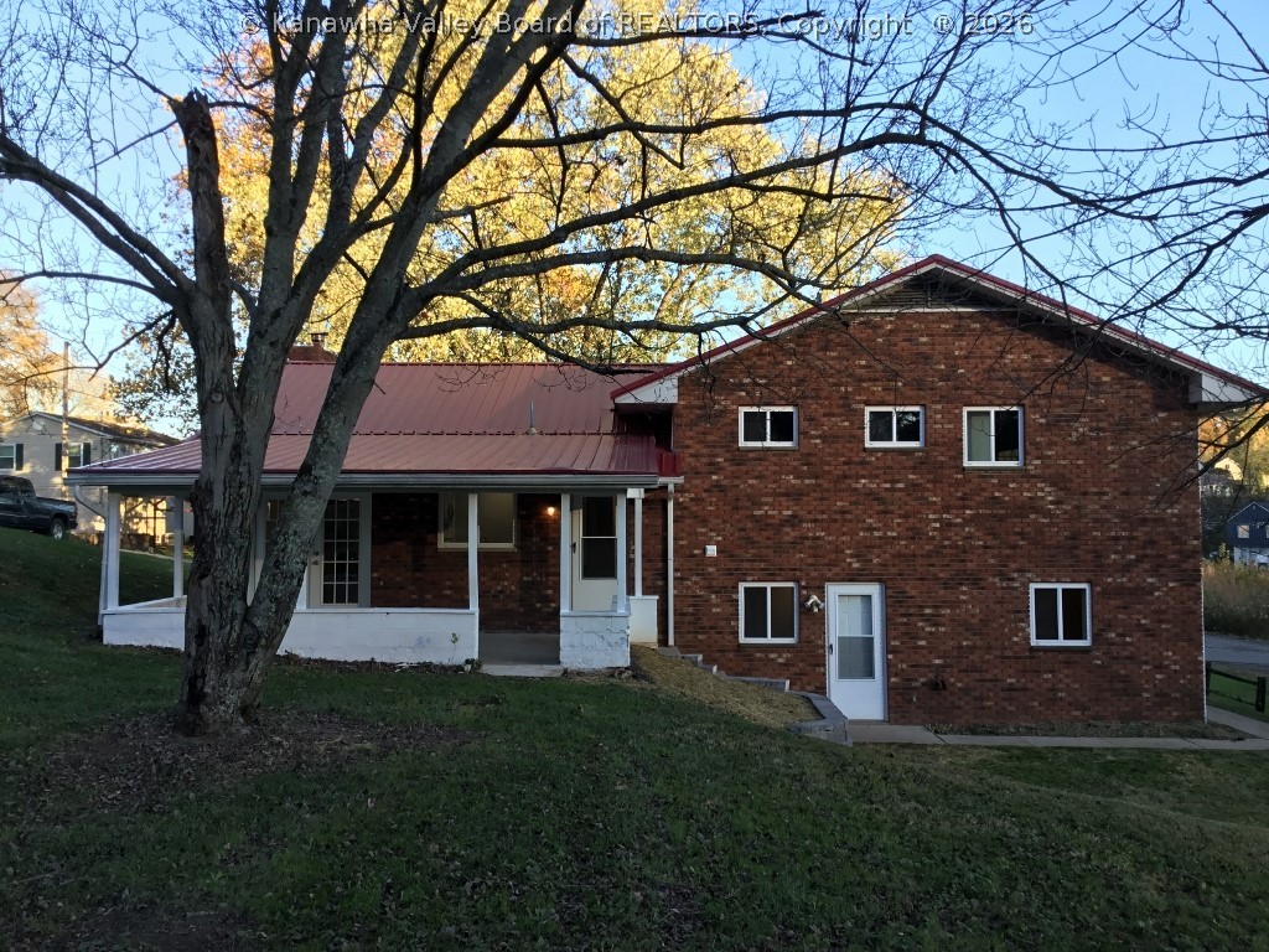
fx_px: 1136
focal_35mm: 31
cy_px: 476
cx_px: 634
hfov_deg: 58.4
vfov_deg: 45.4
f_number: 2.4
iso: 25
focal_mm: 3.3
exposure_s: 1/158
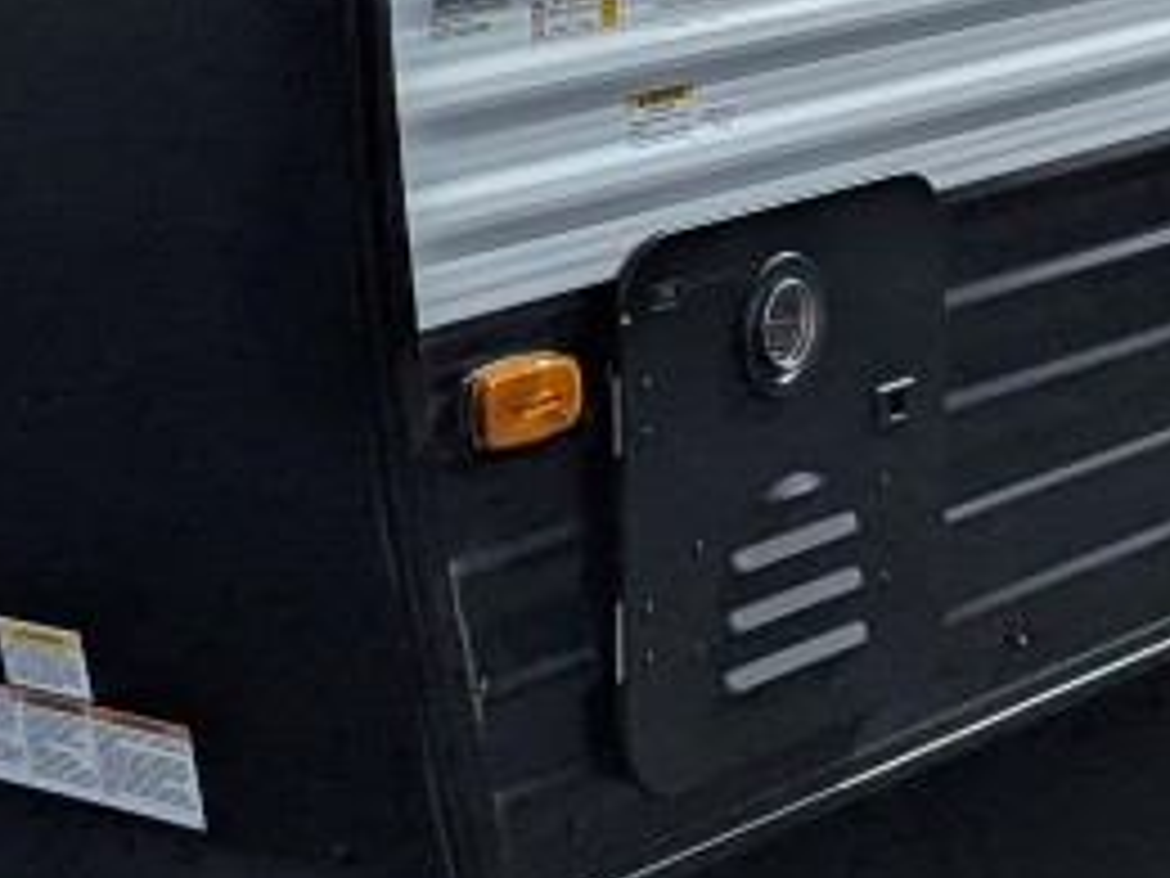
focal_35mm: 129
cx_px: 502
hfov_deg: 15.3
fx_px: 4360
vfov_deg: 11.2
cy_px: -266
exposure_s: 1/4184
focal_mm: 6.81
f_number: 1.85
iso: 45
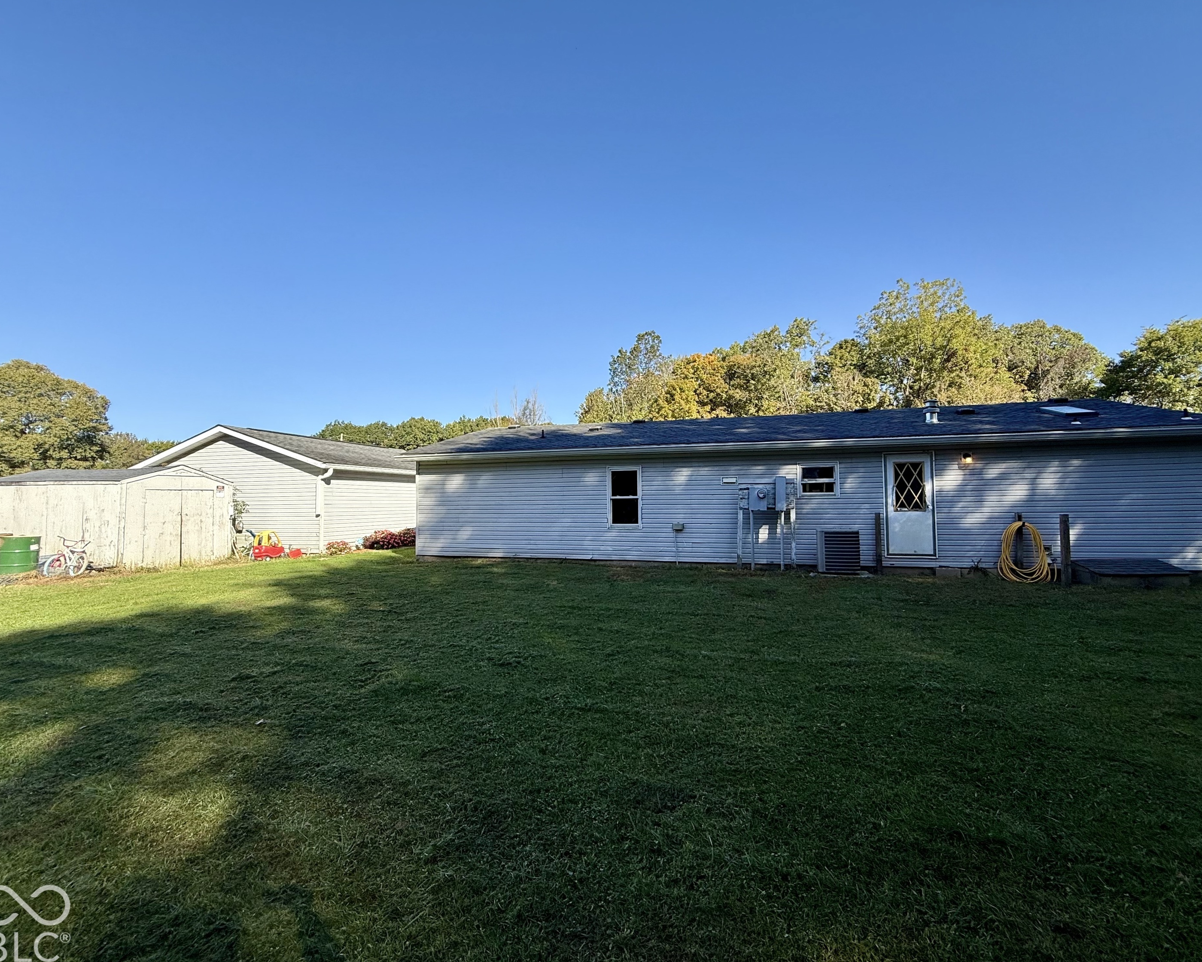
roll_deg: +0.5
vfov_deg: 84.0
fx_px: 534
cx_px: 630
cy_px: 476
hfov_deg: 96.7
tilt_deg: +3.3
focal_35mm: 15
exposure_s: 1/876
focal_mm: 2.22
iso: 50
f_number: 2.2
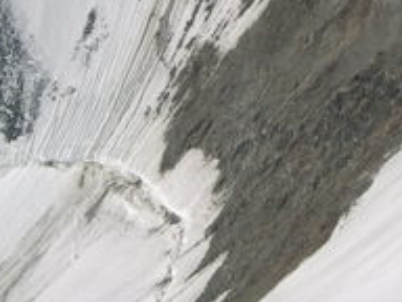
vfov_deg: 14.4
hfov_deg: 19.6
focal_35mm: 99
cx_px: 325
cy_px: -74
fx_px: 1150
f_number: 7.6
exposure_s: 1/588
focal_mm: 8
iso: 100
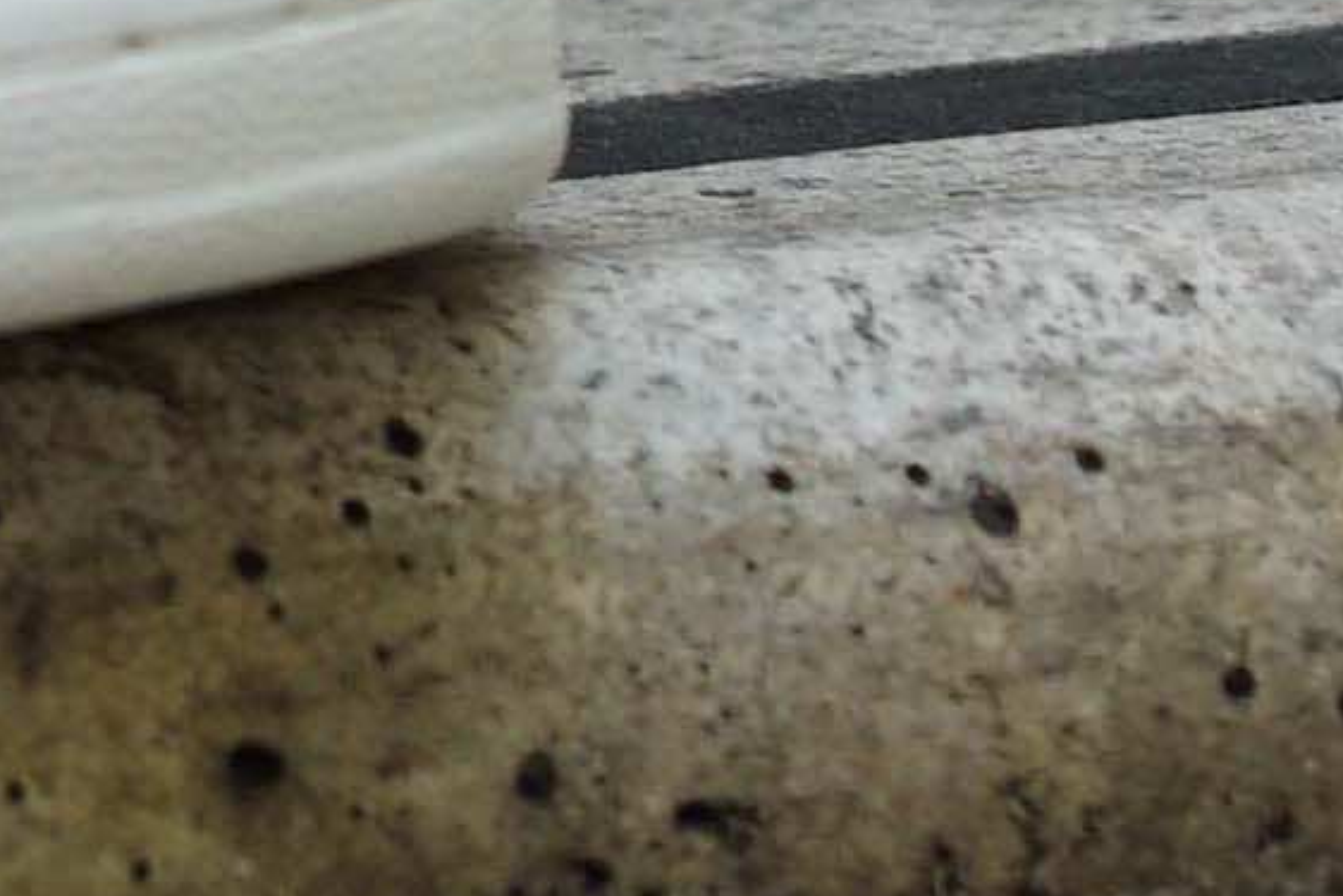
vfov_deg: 3.2
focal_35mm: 415
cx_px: -2760
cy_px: -2119
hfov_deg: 4.7
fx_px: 15485
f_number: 5
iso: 800
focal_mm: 55
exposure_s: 1/500
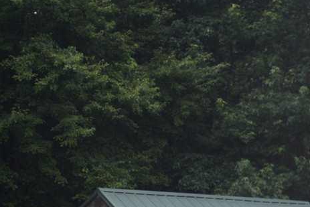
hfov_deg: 16.6
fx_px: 999
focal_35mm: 116
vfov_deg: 11.8
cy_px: 122
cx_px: 406
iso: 100
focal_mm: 28
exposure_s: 1/125
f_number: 5.6
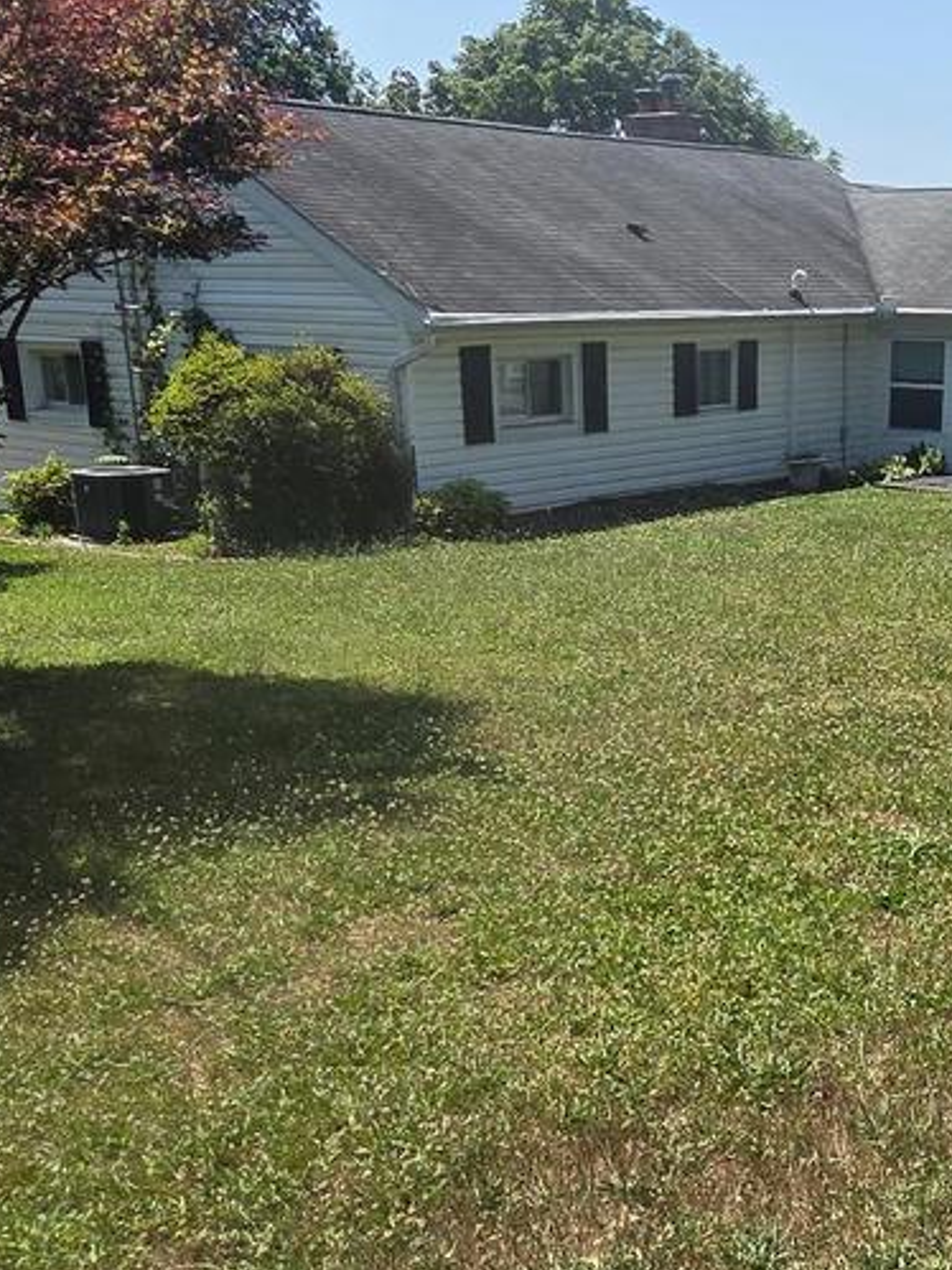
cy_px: 792
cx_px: 781
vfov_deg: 46.4
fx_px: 1467
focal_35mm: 40
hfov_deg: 34.7
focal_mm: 2.2
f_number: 2.2
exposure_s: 1/1869
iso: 50
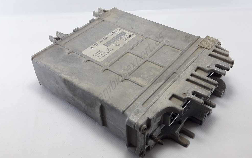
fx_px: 254
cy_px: 73
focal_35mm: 37
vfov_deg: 34.4
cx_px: 126
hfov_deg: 52.7
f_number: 1.9
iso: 50
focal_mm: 3.7
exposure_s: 1/50
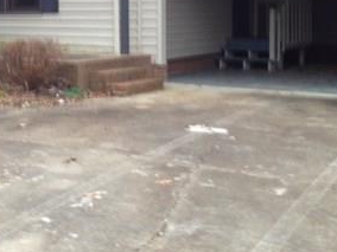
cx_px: 23
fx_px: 769
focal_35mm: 79
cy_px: 22
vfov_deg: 18.3
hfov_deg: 23.9
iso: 64
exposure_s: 1/20
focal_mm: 4.28
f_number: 2.4
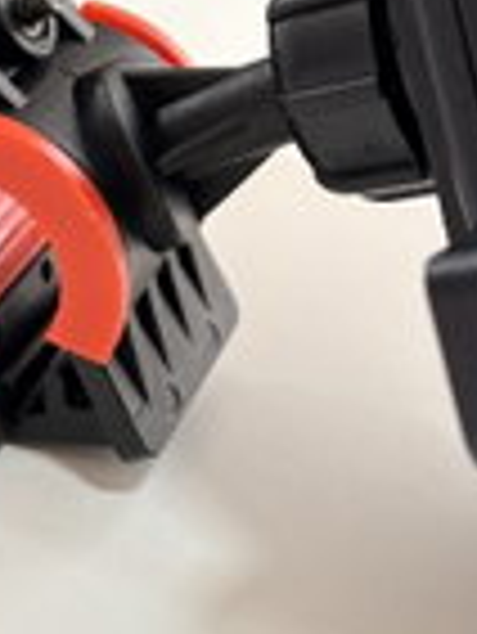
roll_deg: -5.8
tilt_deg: -18.2
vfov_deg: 19.1
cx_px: 184
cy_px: -97
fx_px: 1798
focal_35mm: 98
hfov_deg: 15.1
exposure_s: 1/60
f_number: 1.6
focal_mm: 5.96
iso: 160
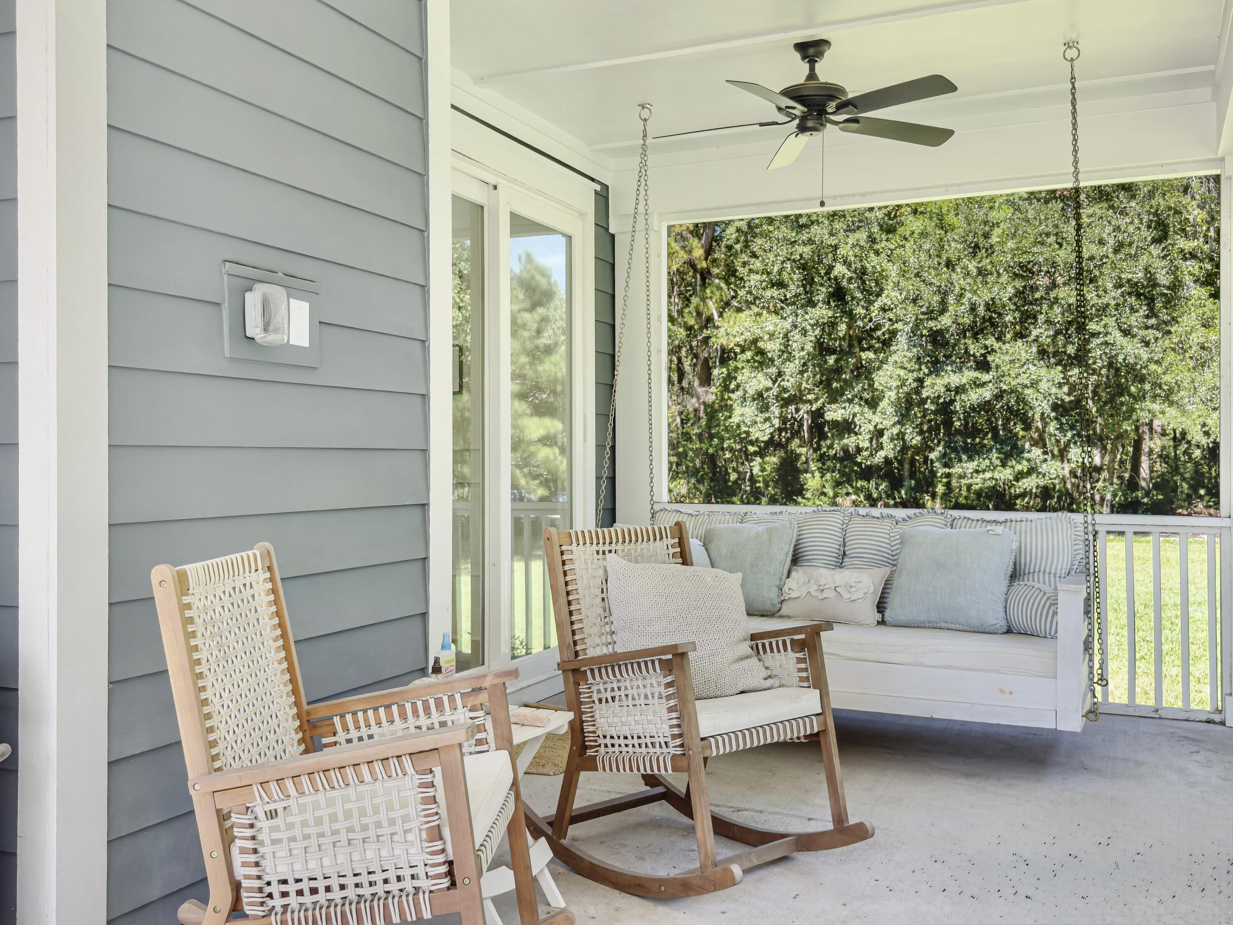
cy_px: 462
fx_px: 1247
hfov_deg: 52.6
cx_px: 616
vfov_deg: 40.7
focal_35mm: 35
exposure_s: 1/240
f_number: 1.8
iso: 64
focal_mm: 6.76
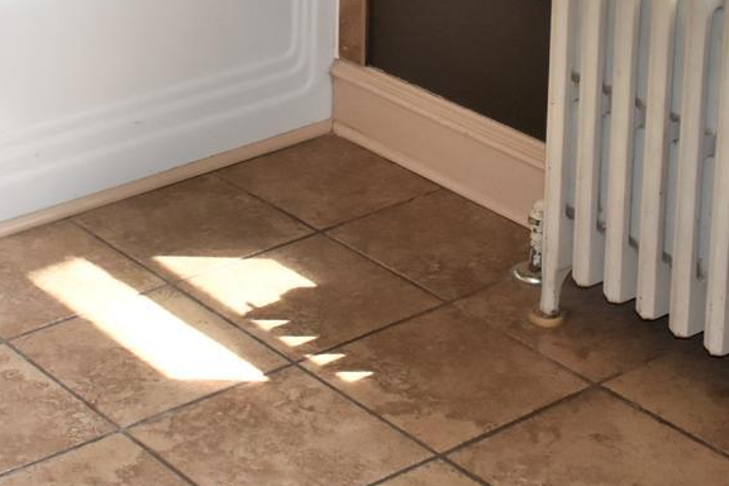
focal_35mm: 96
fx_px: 1944
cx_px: 157
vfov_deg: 13.5
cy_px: -213
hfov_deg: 21.0
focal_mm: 18
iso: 640
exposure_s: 1/125
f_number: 5.6
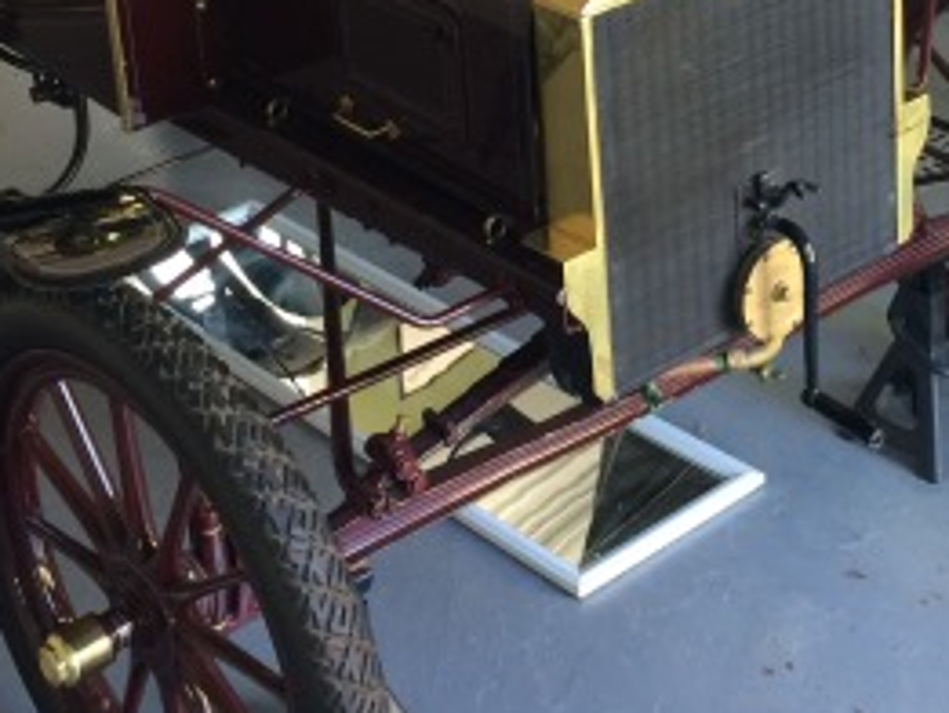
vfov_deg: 19.8
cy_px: -91
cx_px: 564
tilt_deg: -18.9
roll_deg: +2.8
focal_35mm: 71
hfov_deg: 27.3
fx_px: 1947
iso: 80
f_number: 2.2
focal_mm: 4.15
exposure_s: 1/30
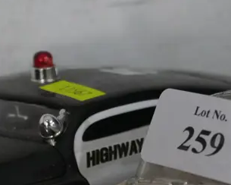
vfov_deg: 10.5
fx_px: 984
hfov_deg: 13.4
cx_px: 132
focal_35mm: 144
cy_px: 221
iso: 3200
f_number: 4.7
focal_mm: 22
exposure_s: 1/60
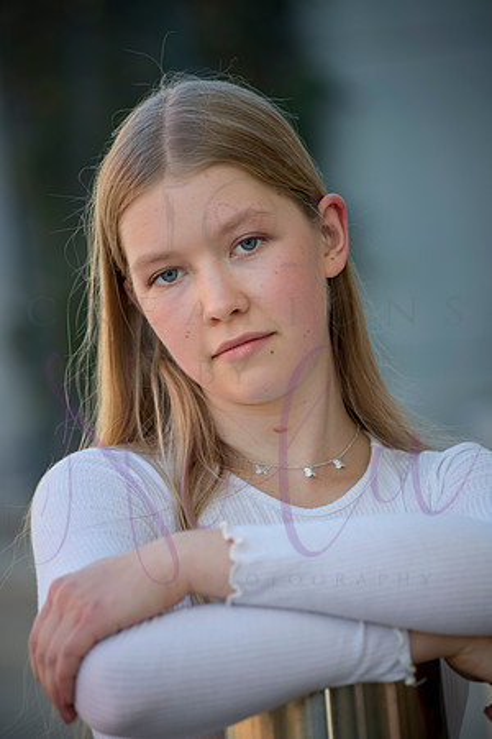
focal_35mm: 135
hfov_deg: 10.2
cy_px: 370
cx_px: 246
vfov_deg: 15.2
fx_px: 2767
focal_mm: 135
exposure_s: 1/400
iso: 400
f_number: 4.5
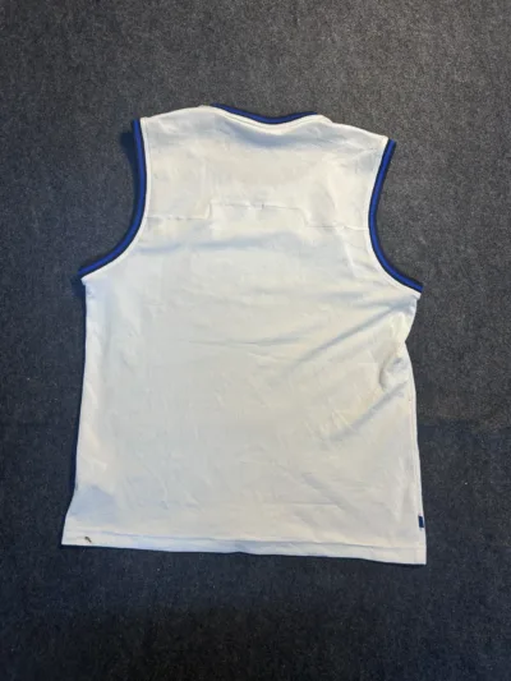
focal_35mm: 26
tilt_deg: -63.0
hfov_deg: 53.1
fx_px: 512
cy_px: 340
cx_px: 256
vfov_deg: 67.3
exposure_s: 1/50
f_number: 1.5
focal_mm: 5.7
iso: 64
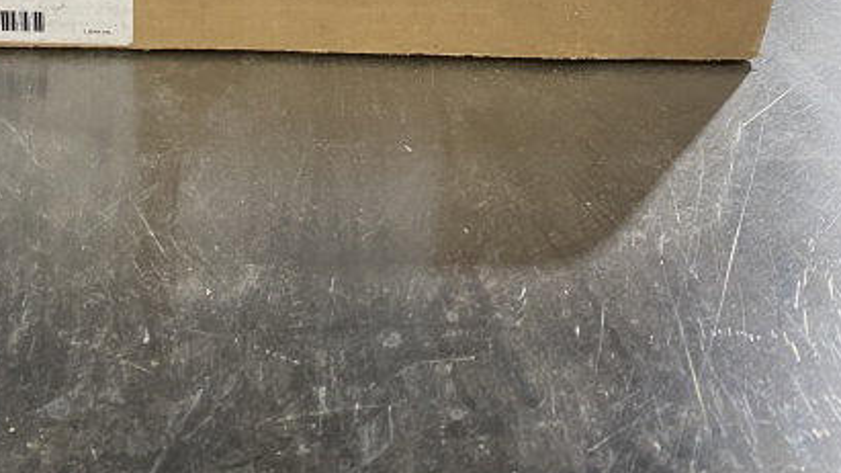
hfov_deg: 36.8
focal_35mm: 56
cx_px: 282
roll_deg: -2.2
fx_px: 1249
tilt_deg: -27.2
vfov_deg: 18.8
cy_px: -245
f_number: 1.8
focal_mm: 4.25
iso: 200
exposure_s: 1/60
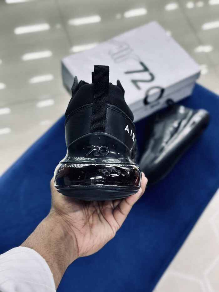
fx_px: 405
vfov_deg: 39.7
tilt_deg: -58.0
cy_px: 146
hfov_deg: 30.3
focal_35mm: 48
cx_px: 110
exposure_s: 1/100
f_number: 1.78
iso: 80
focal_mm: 6.86
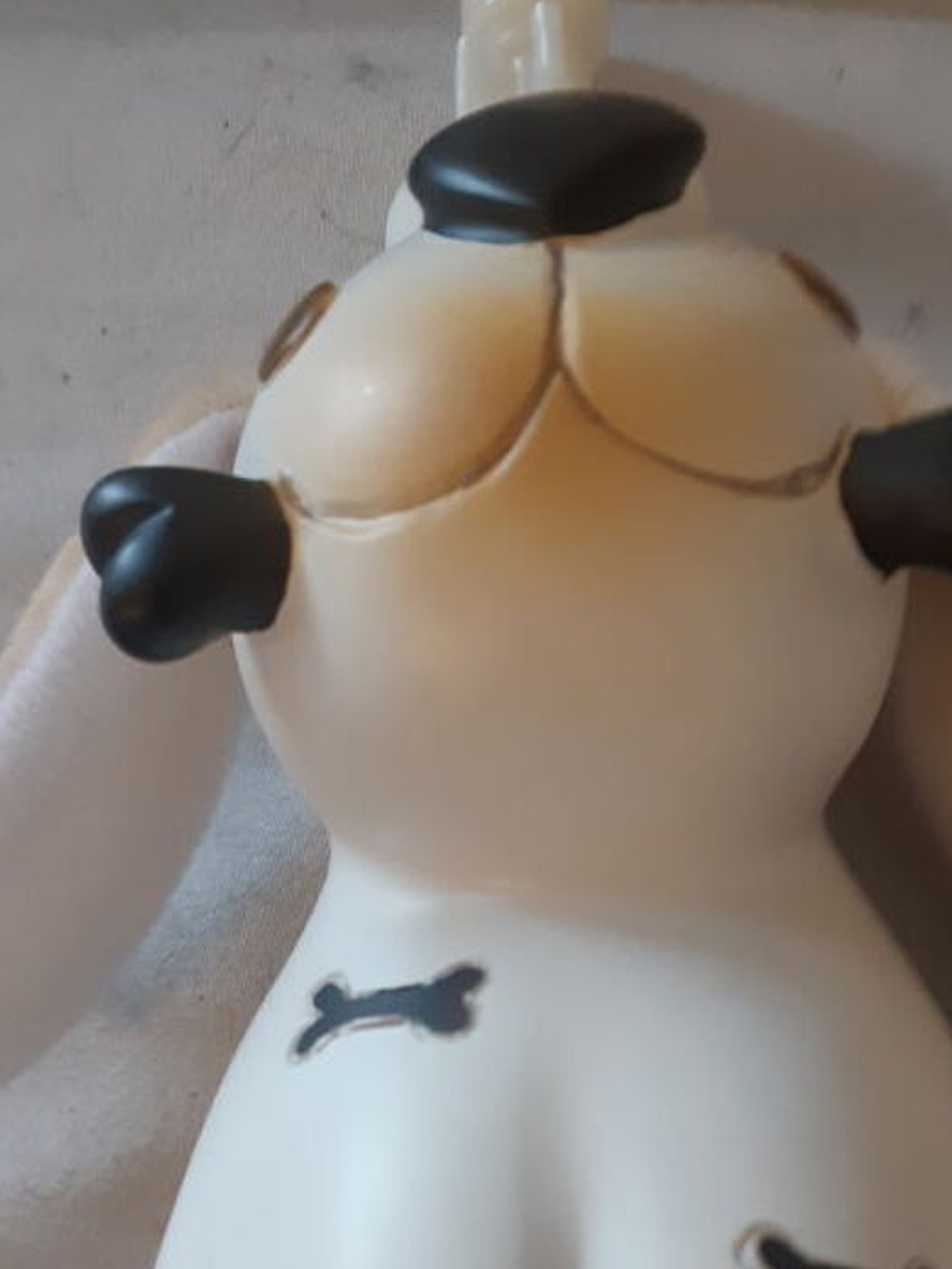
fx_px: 1833
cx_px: 428
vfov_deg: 36.1
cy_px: 1112
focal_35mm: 50
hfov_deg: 29.1
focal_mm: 3.93
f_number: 1.7
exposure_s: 1/60
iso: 200
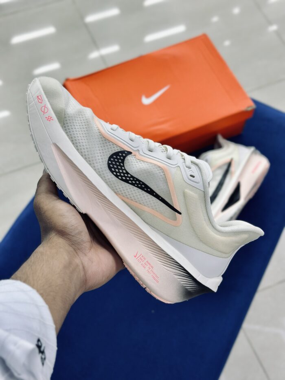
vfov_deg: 39.7
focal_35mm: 48
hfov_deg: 30.3
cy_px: 190
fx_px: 527
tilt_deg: -61.3
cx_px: 142
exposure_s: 1/120
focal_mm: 6.86
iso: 64
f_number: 1.78
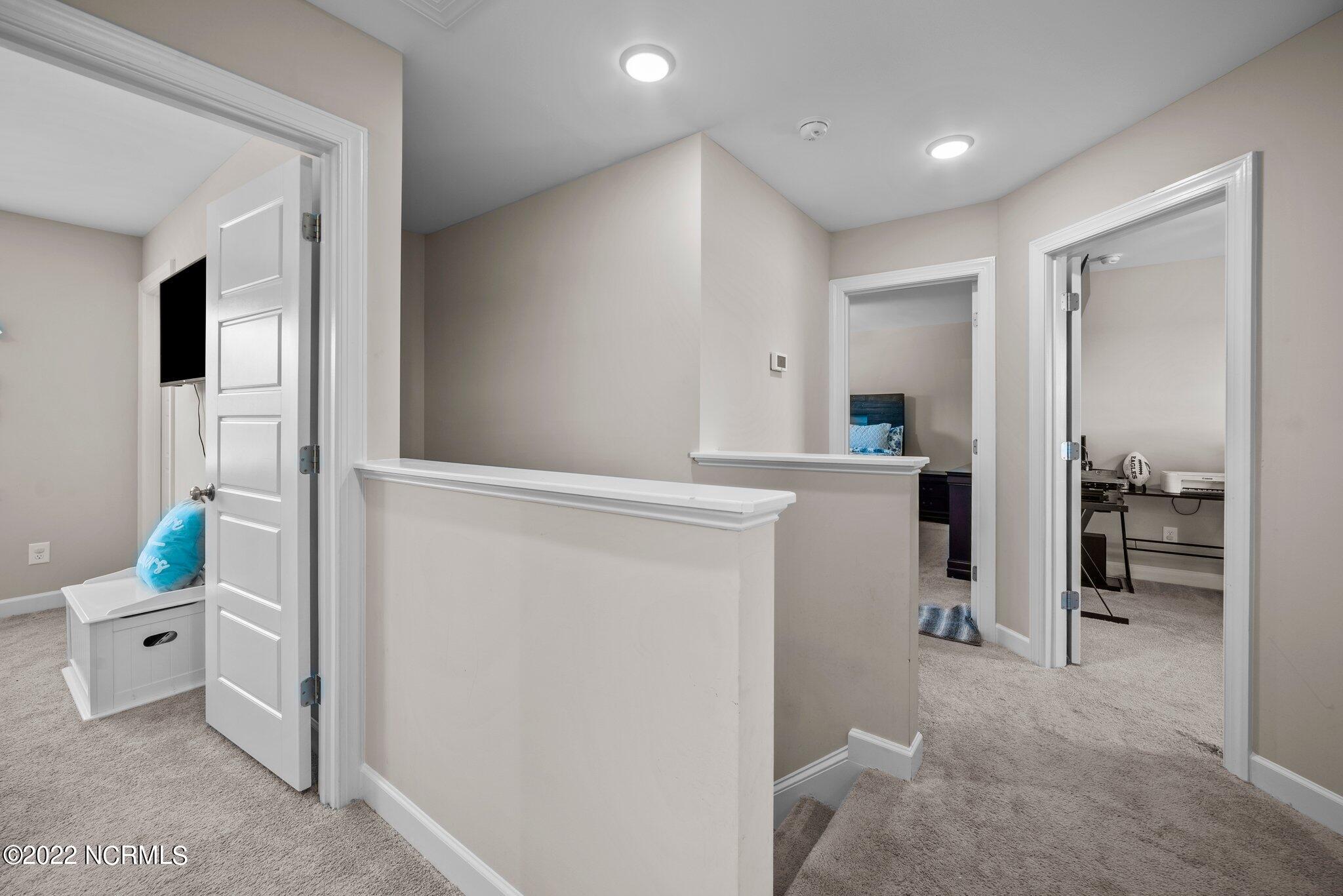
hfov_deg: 104.2
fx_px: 522
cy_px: 448
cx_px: 672
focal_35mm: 14
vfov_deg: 81.3
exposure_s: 1/5
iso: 100
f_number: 8
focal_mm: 14
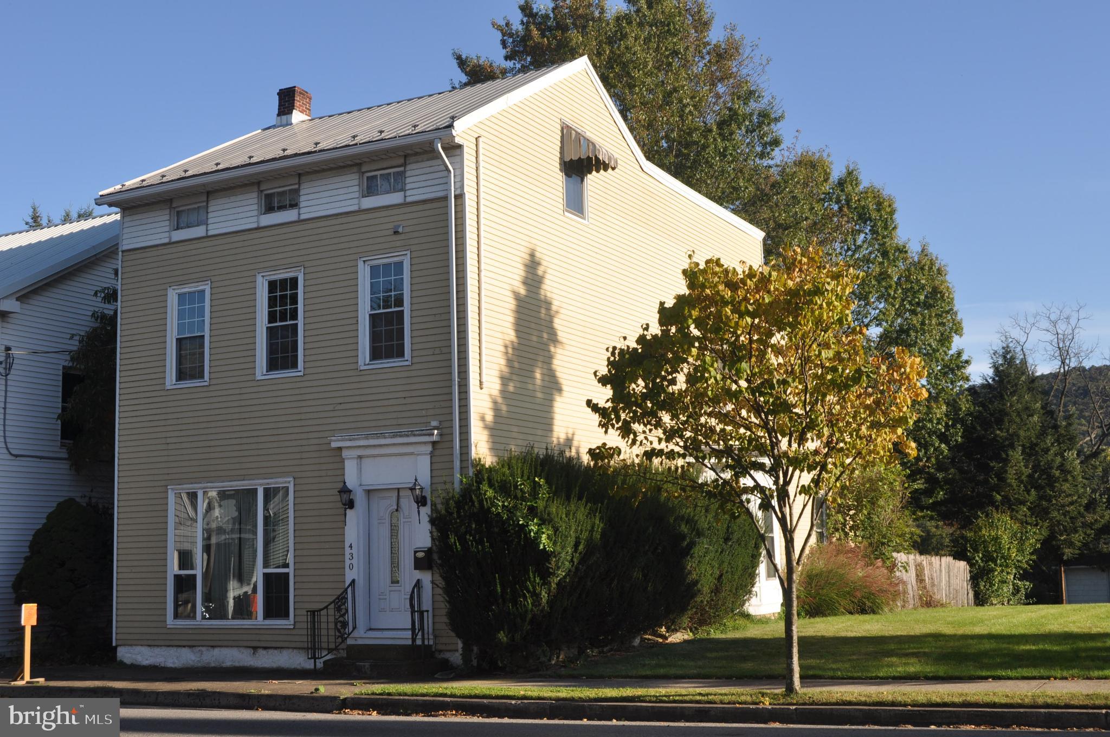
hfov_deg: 43.7
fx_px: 1386
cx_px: 555
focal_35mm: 45
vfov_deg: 29.8
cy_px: 368
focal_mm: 30
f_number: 11
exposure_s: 1/200
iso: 200
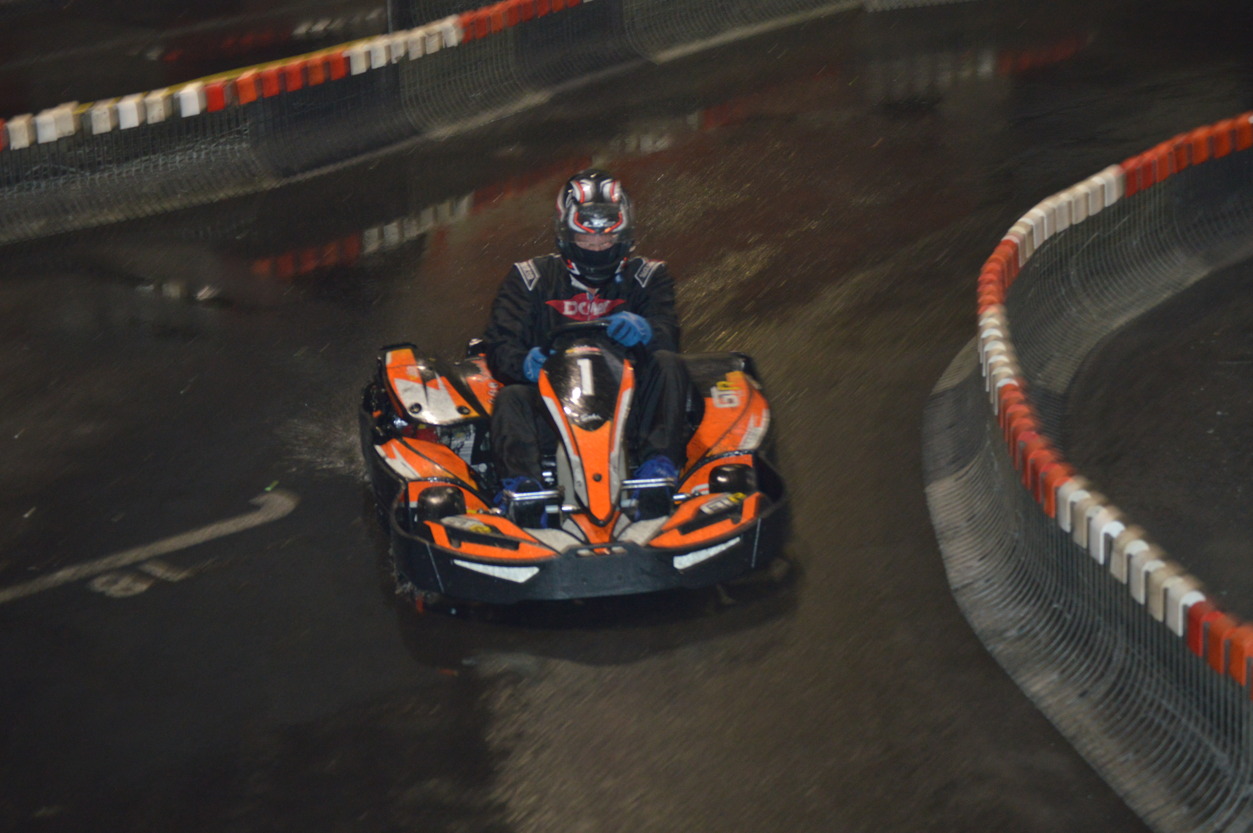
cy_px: 416
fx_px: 3234
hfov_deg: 21.9
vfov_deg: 14.7
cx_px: 626
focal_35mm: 93
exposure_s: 1/60
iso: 800
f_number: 4.2
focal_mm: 62
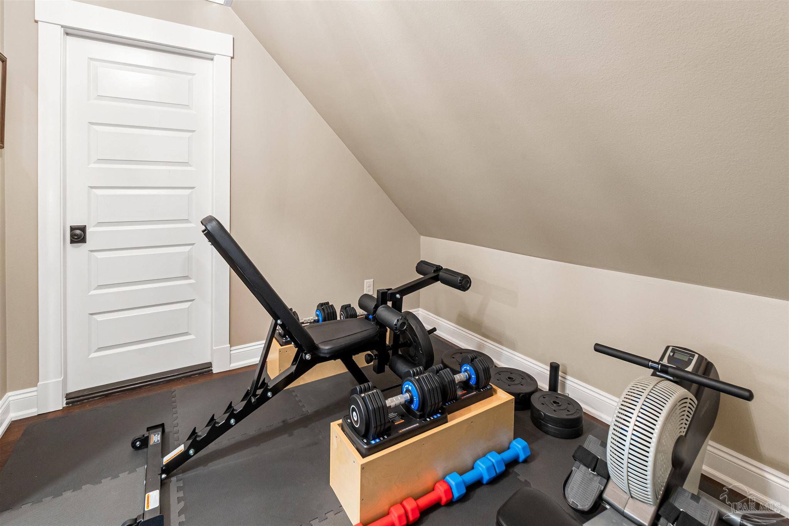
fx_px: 329
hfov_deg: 100.4
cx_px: 394
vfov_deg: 77.3
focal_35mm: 15
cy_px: 263
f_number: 9
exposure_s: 1/2
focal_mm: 10
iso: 500
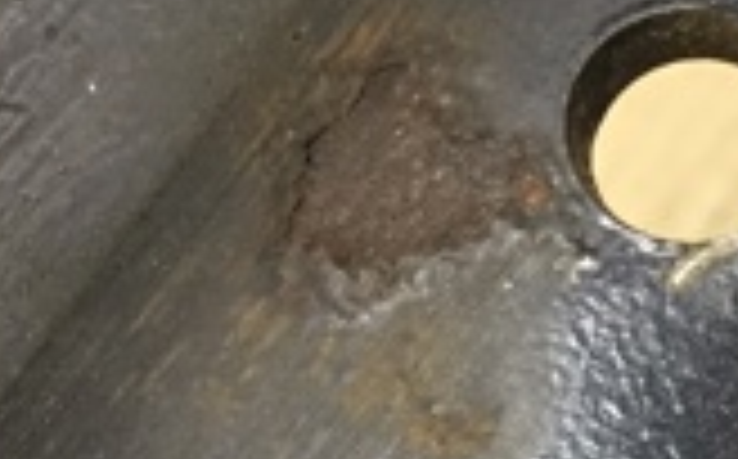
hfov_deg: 16.3
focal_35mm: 120
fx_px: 2410
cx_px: 1012
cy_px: 1035
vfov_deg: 9.8
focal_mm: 4.15
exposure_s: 1/30
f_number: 2.2
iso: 125
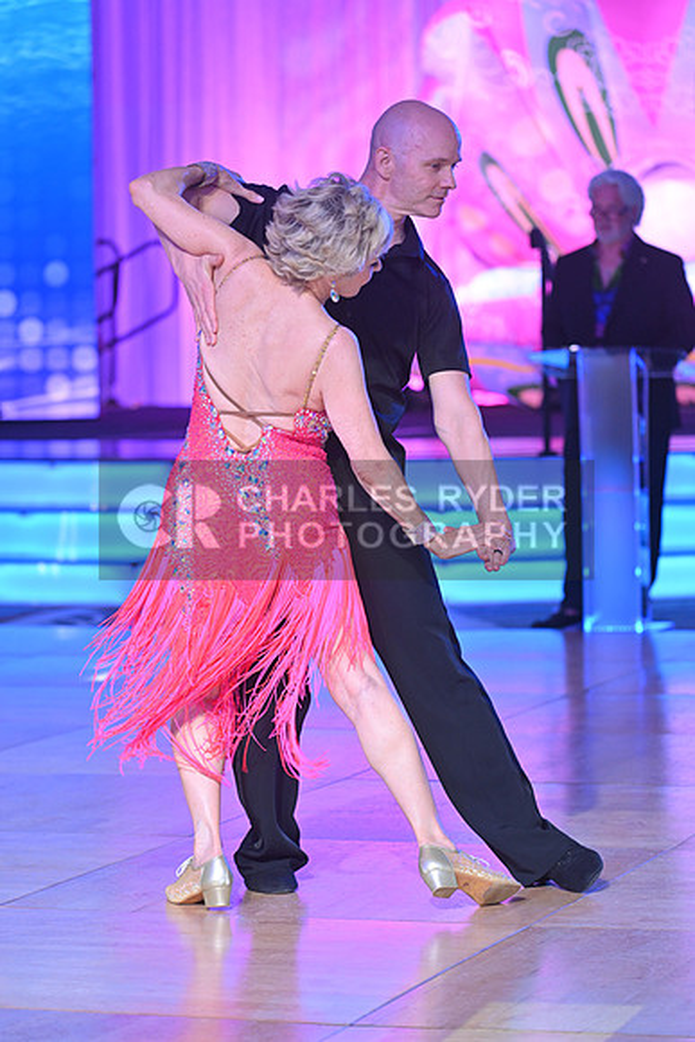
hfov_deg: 10.2
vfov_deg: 15.2
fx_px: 3907
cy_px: 521
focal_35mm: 135
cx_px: 348
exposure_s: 1/250
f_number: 4
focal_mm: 135
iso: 1250
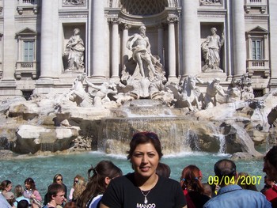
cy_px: 104
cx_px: 138
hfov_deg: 53.9
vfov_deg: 41.8
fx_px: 272
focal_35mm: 34
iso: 80
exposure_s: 1/750
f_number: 5.6
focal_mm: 5.6
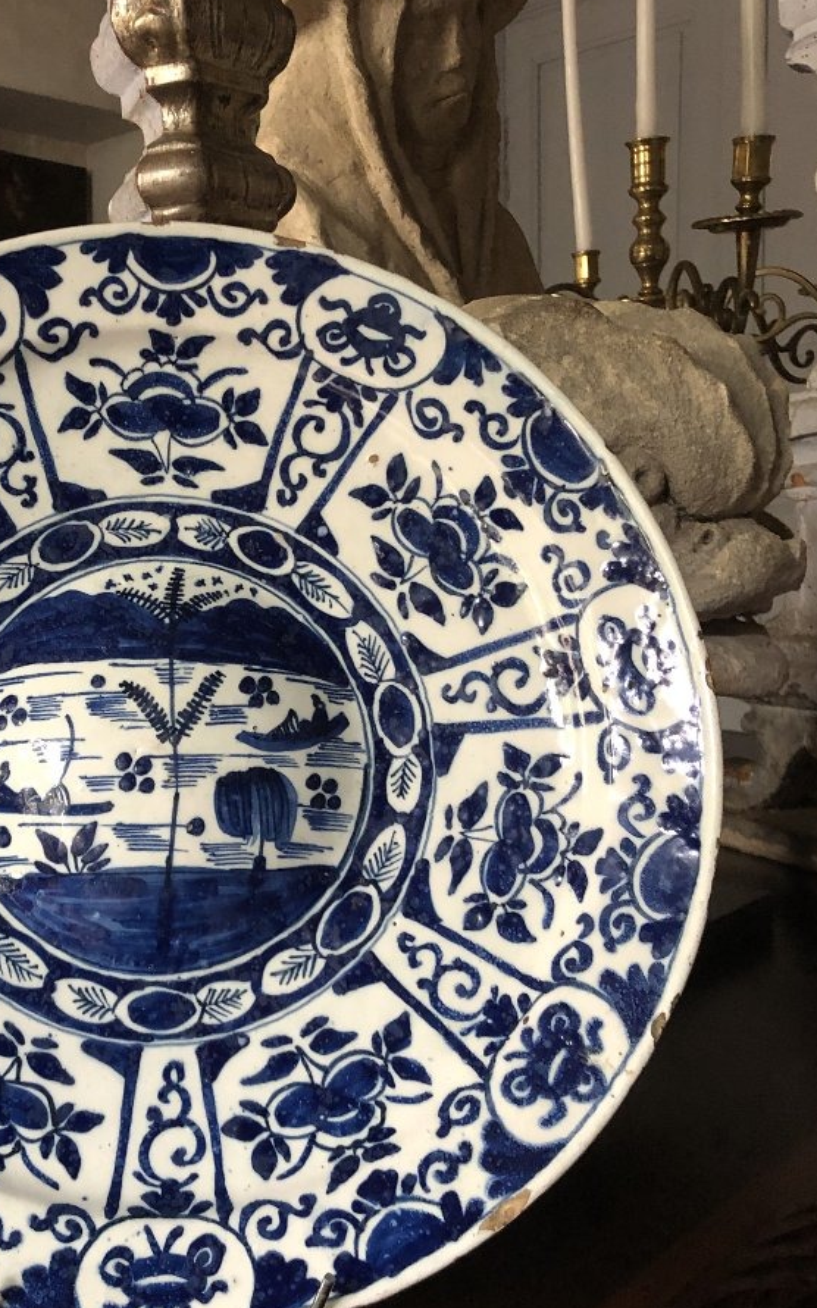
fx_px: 1425
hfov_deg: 31.4
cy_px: 694
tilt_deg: -5.7
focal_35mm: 40
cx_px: 195
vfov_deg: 49.3
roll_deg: +1.2
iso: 100
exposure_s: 1/7
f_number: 1.8
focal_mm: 4
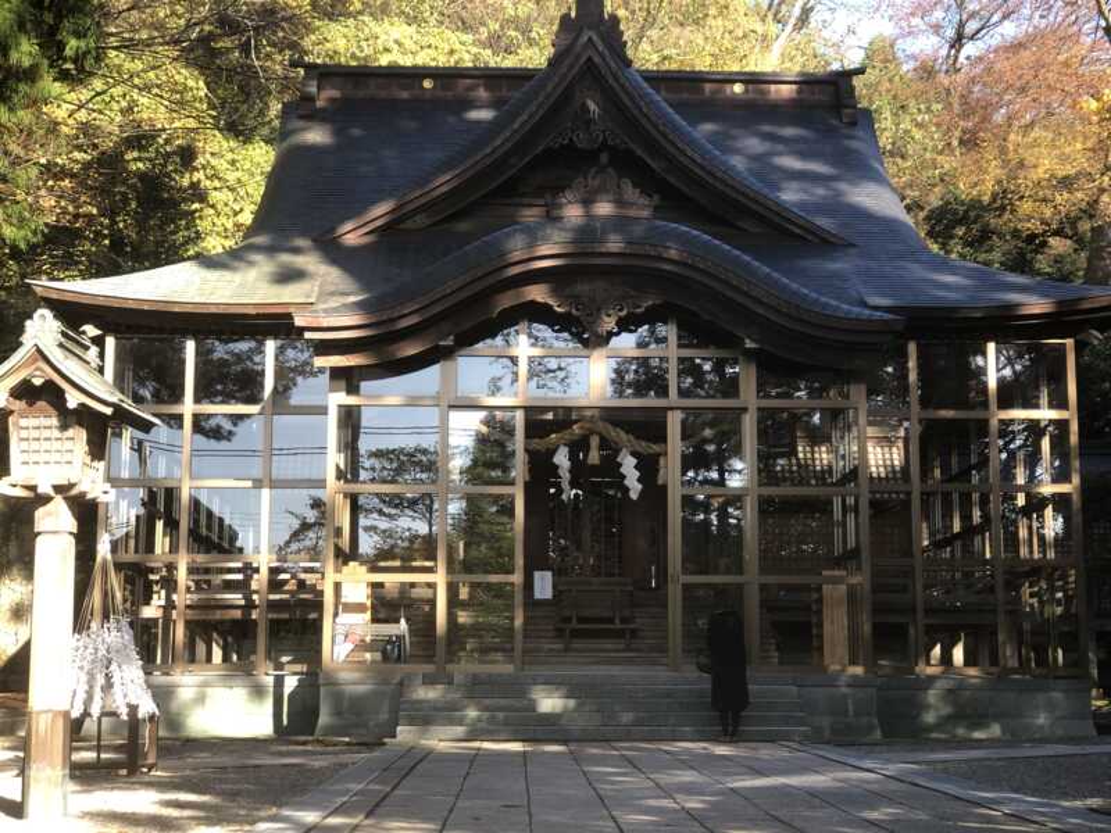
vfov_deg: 25.7
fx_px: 1829
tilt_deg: +7.4
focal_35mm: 57
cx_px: 556
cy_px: 416
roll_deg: -0.4
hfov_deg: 33.8
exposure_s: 1/120
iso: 32
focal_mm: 6.6
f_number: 2.8
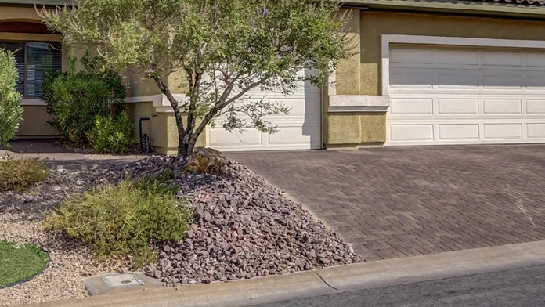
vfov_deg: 23.0
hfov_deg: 40.6
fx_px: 737
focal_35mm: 51
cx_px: 271
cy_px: 38
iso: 400
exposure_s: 1/1250
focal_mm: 22
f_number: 8
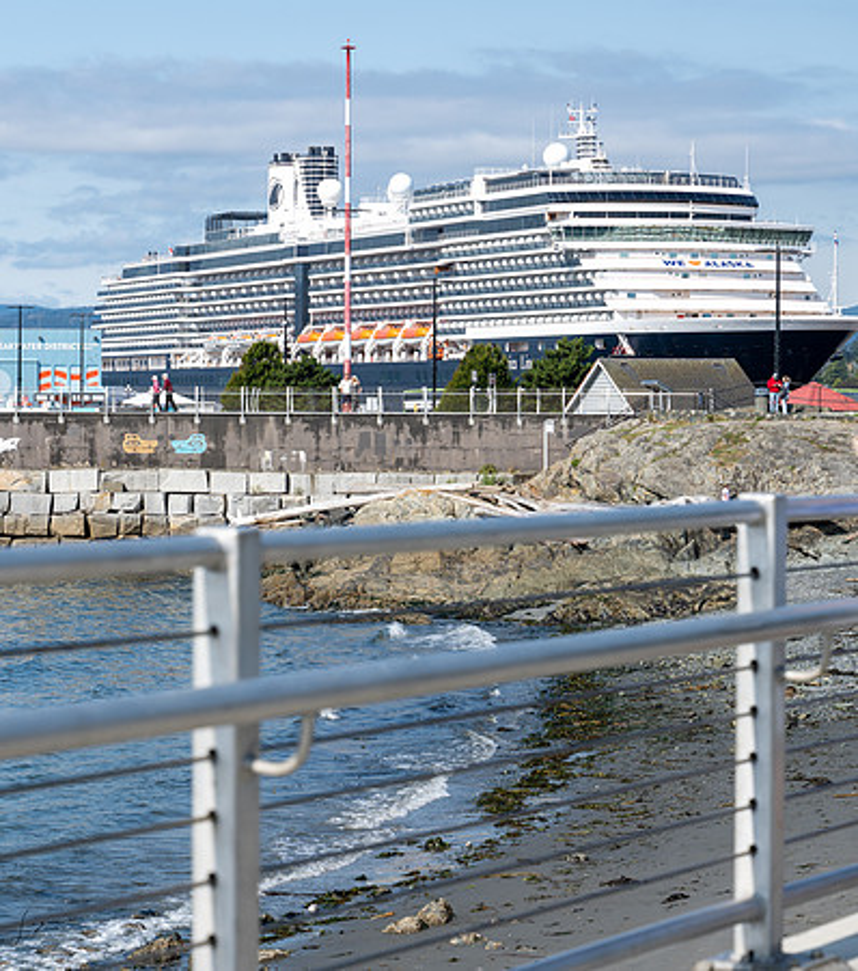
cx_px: 124
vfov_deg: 16.3
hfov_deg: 14.3
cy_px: 390
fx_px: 3386
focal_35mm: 113
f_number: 5.6
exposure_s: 1/200
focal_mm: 70
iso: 64
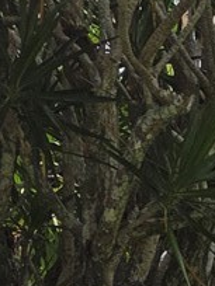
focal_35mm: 180
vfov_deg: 10.0
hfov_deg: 6.6
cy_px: 614
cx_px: 842
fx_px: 1491
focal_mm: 5.4
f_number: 1.8
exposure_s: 1/3255
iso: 80
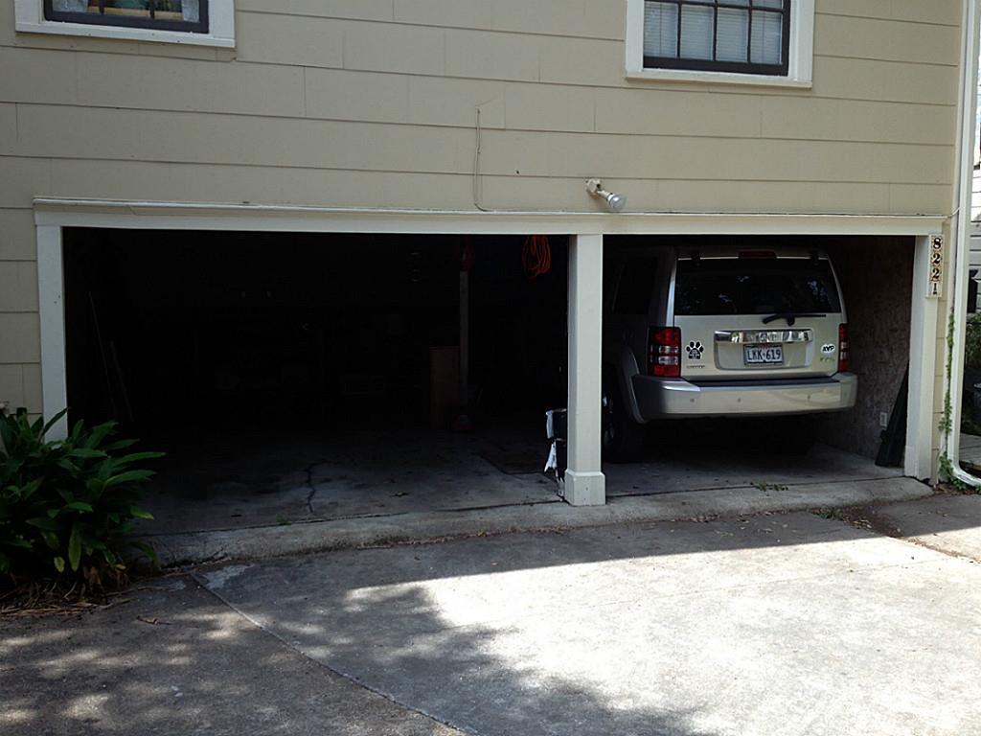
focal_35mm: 35
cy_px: 368
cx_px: 490
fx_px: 992
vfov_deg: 40.7
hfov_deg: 52.6
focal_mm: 4.28
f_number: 2.4
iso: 50
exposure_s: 1/332
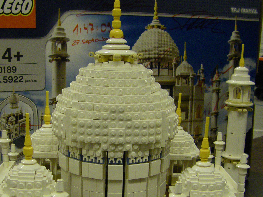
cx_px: 111
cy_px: 126
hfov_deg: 32.6
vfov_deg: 24.7
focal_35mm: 59
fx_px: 448
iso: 400
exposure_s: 1/50
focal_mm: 6.3
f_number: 3.5
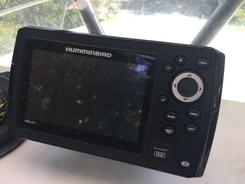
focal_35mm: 29
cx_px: 122
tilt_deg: -33.1
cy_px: 92
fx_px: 205
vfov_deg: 48.2
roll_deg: -1.0
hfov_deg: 61.7
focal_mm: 4.15
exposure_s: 1/122
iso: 32
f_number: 2.2
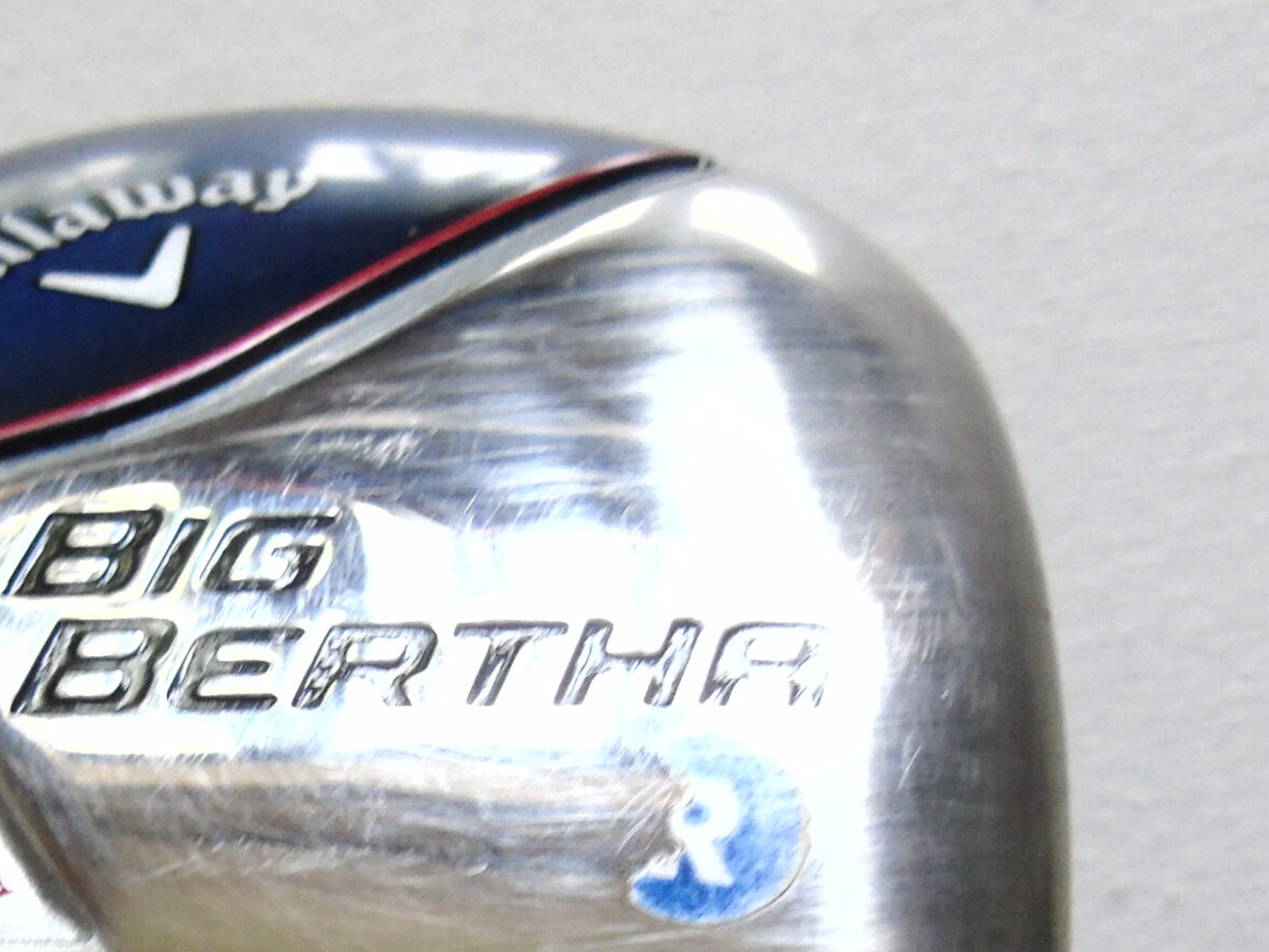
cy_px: 981
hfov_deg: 34.6
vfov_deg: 25.5
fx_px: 1980
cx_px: 276
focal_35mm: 54
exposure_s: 1/30
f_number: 3.4
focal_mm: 4.4
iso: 400
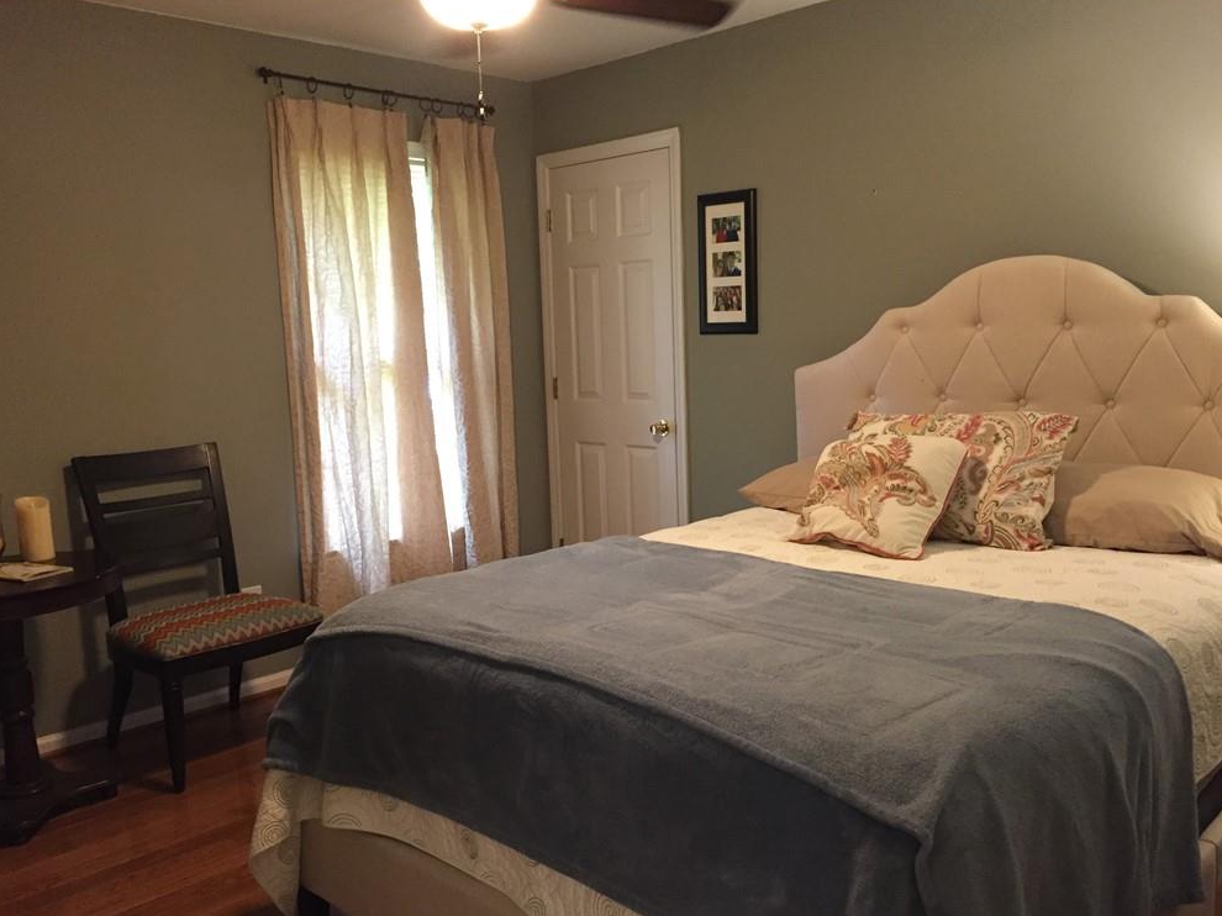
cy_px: 464
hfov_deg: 60.0
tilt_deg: -7.9
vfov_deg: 46.8
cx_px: 609
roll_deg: +0.9
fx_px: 1059
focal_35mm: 30
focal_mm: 4.15
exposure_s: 1/24
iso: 250
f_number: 2.2
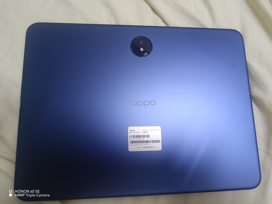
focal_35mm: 26
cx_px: 136
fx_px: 204
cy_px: 102
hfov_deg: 67.3
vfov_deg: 53.1
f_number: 1.8
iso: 1233
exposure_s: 1/30
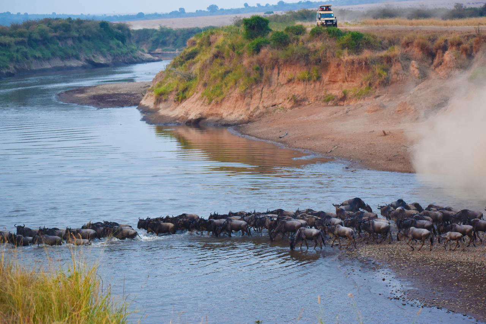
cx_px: 243
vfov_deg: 11.7
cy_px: 162
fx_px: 1579
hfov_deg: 17.5
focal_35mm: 117
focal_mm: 78
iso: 640
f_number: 4.8
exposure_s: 1/500
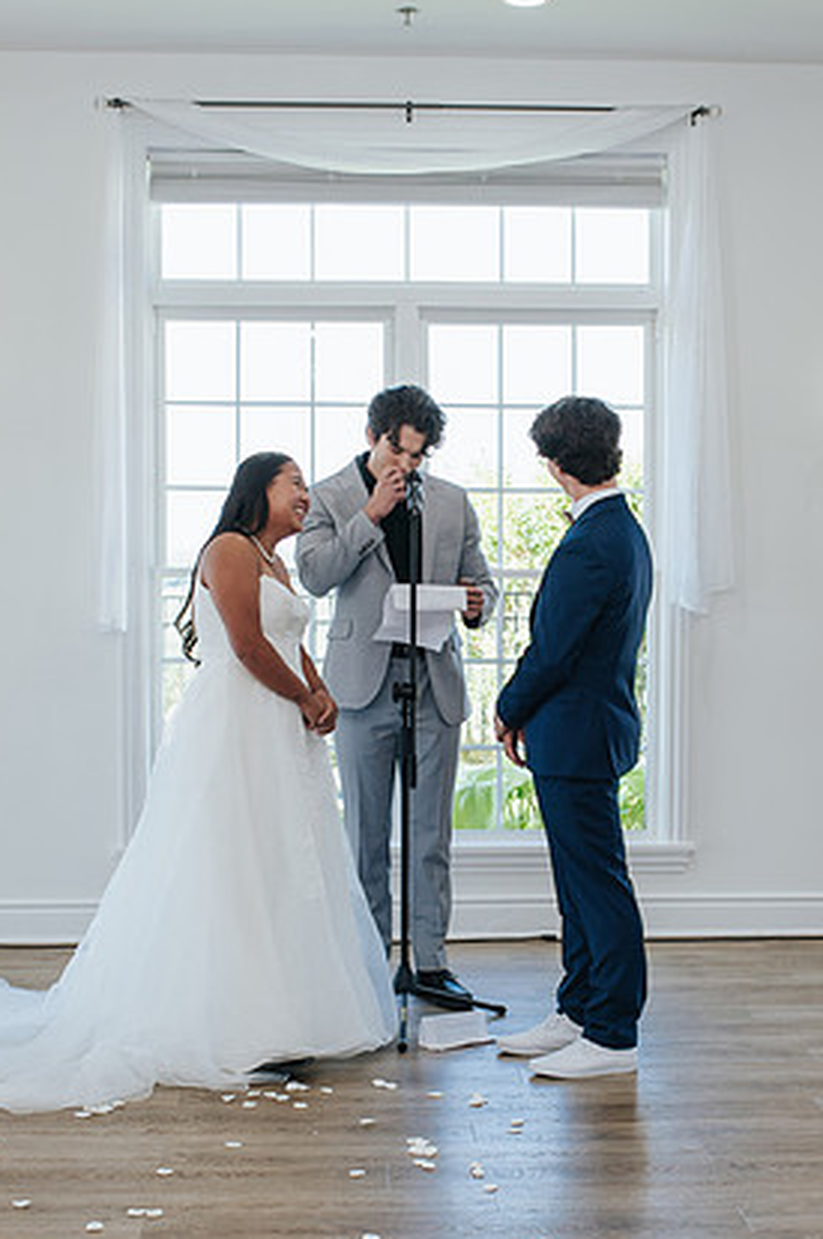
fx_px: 2269
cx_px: 484
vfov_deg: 30.4
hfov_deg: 20.5
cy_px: 761
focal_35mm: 66
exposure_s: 1/200
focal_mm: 35
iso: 360
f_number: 3.5
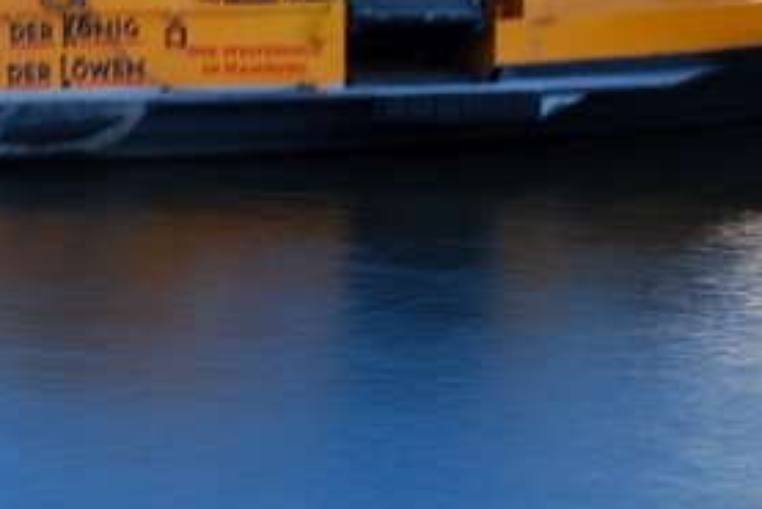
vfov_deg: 5.2
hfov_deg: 7.7
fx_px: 5633
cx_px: -201
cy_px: -109
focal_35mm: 266
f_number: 4.8
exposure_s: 1.3
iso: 100
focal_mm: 48
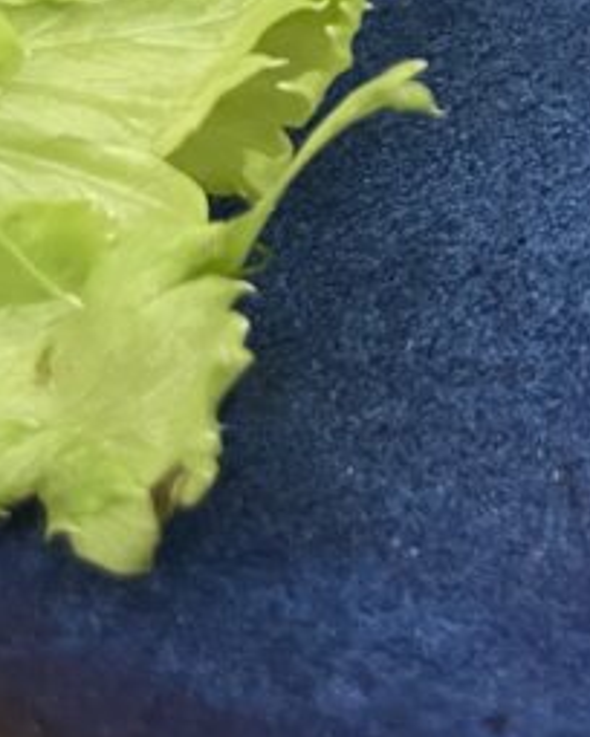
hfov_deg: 13.9
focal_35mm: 102
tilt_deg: -34.8
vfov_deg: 17.1
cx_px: 960
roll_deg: +0.5
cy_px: -344
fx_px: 2226
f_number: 1.6
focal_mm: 4.2
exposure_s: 1/63
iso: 125
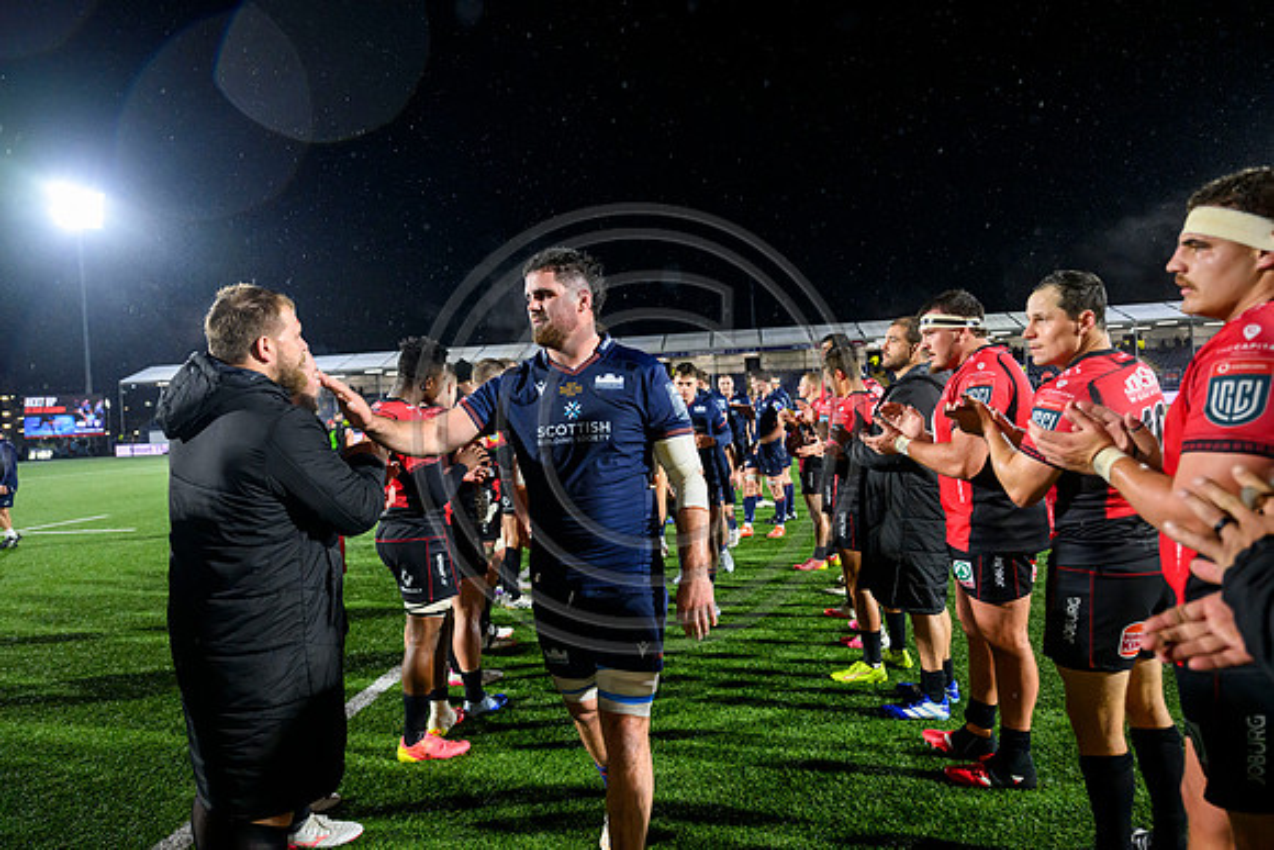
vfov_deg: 53.2
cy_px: 425
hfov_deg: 73.7
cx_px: 637
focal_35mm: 24
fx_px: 849
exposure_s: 1/800
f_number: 3.2
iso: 5000
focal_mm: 24
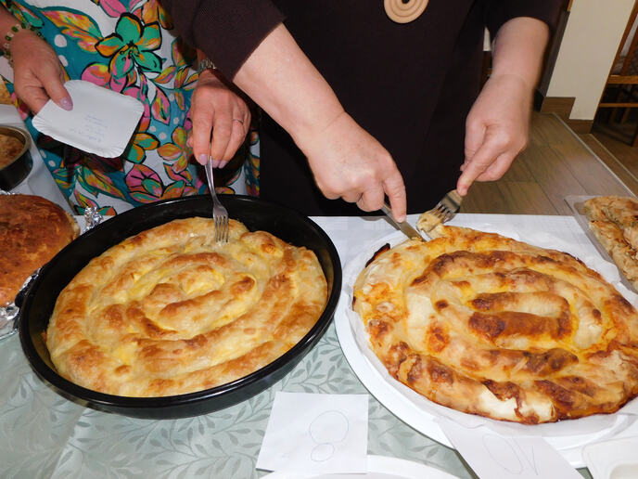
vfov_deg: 54.9
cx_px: 319
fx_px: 461
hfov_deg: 69.4
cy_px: 240
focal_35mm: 25
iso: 200
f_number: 3.1
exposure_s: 1/30
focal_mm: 4.5
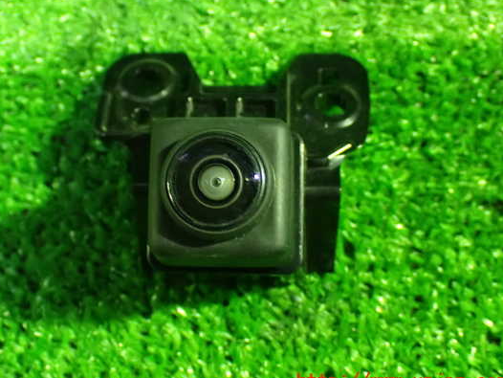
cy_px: 179
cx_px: 226
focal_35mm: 57
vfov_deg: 25.7
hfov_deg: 33.7
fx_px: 829
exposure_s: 1/15
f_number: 3.2
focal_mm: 9.01
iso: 1600
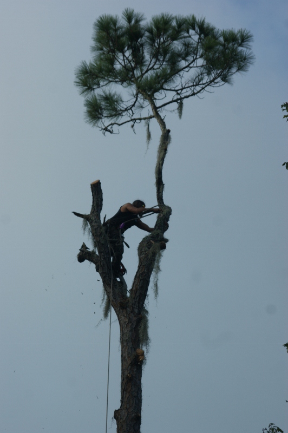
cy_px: 216
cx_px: 144
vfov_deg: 11.4
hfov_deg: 7.6
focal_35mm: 180
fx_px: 2164
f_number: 6.3
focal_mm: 120
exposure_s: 1/500
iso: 100
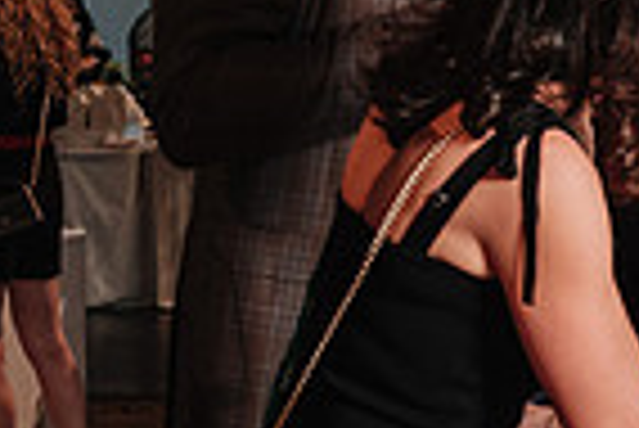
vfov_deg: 8.9
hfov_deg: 12.4
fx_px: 2754
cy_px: 256
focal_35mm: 155
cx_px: 1042
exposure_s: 1/60
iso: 800
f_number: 4
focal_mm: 24
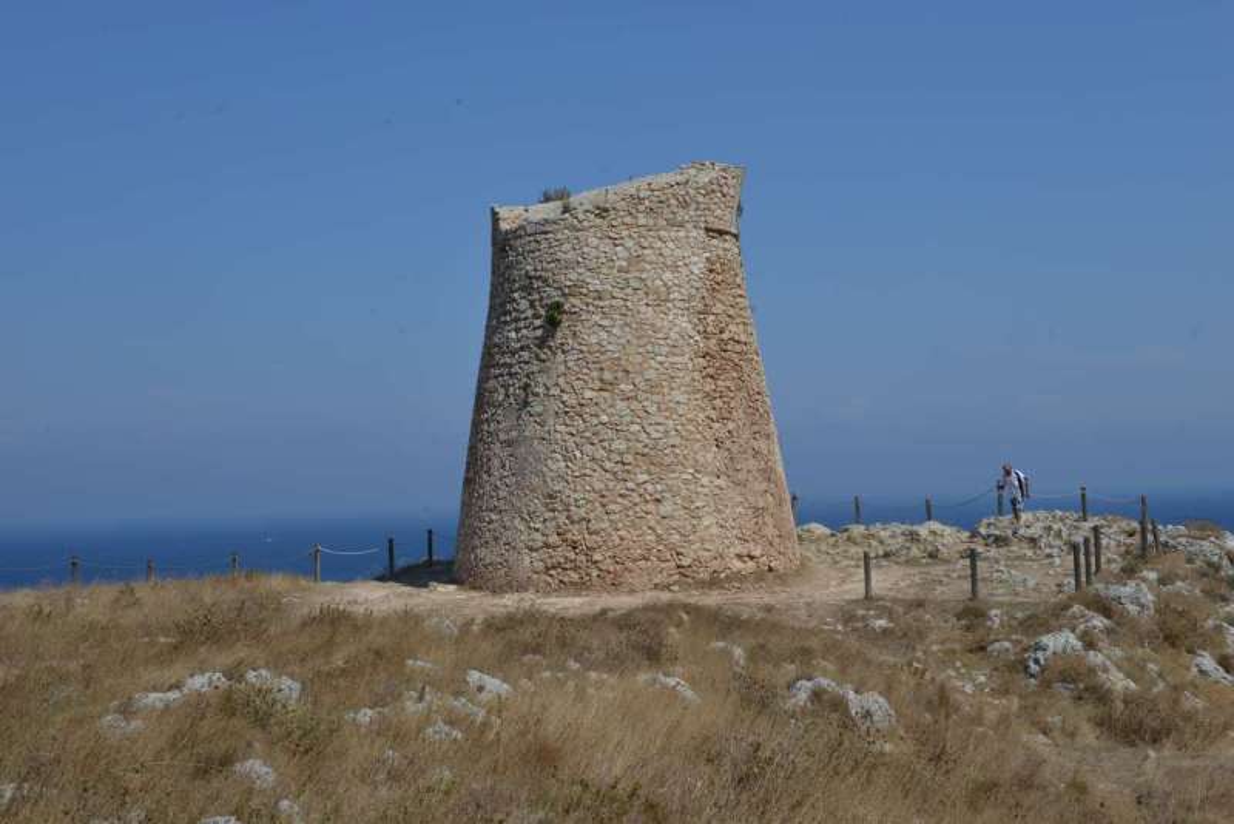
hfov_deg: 46.4
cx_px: 617
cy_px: 412
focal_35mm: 42
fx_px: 1440
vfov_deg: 31.9
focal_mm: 42
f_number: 11
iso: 125
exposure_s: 1/160
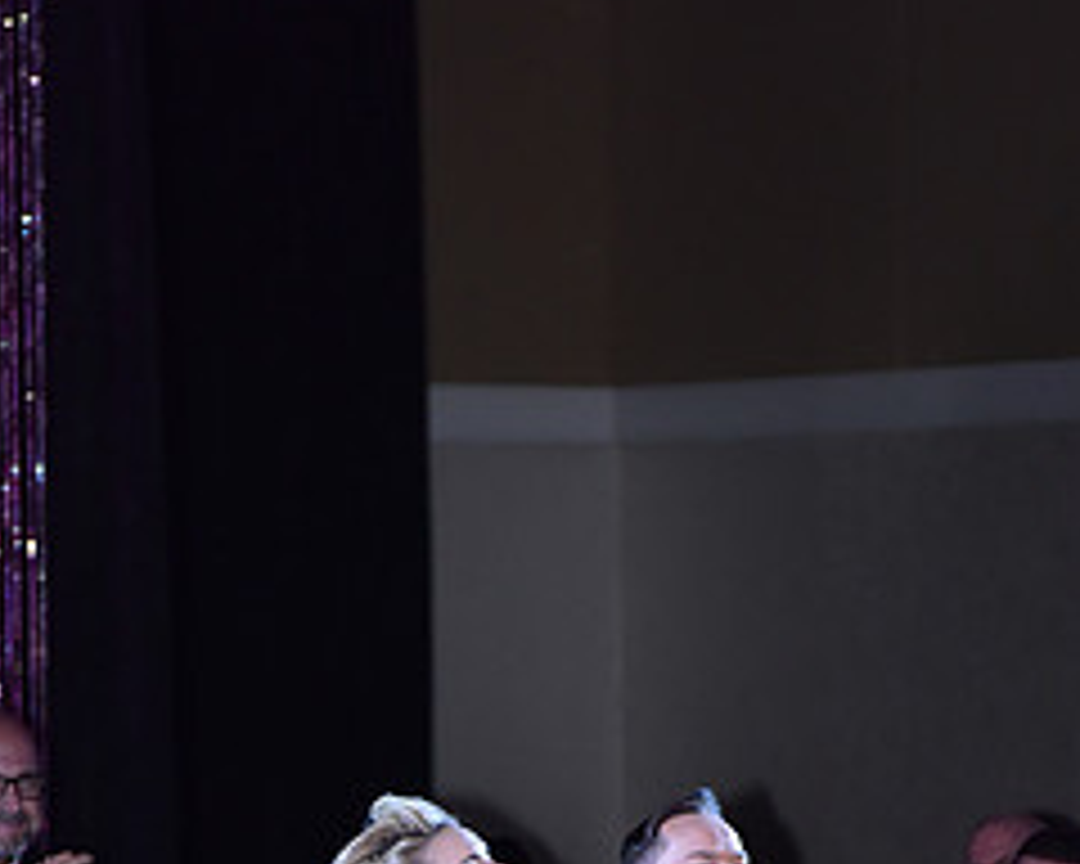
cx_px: 497
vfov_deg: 3.4
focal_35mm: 454
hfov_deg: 4.3
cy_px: 1220
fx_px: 14512
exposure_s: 1/250
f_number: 4
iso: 1600
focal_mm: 200
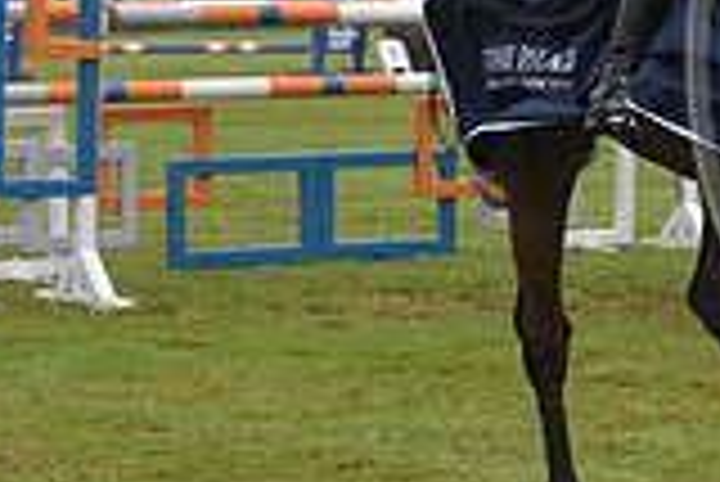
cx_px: 1102
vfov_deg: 5.4
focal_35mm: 254
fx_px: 5084
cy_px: -2
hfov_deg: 7.9
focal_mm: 70
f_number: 5.6
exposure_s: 1/800
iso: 640
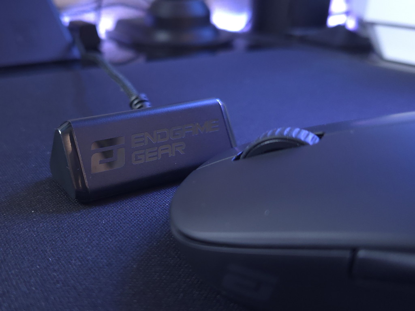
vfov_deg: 58.9
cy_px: 156
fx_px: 276
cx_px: 208
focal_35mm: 23
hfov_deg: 73.9
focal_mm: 5.4
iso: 320
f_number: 1.8
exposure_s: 1/8
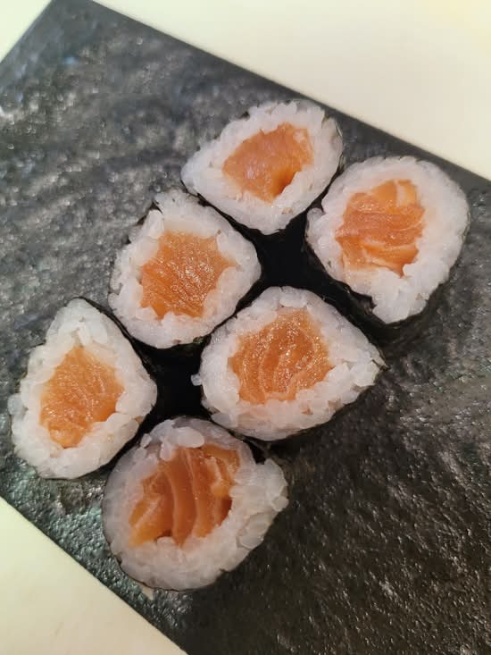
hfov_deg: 53.1
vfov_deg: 67.3
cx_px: 246
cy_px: 328
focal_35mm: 26
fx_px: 492
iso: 250
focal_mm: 5.4
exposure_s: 1/39
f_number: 1.8
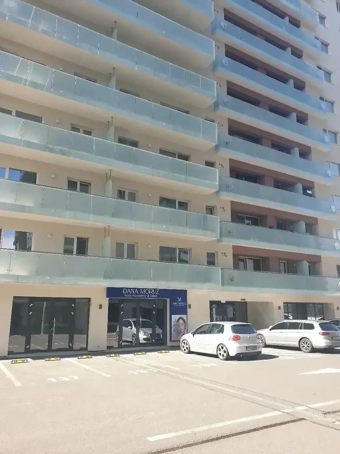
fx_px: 340
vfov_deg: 67.3
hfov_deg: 53.1
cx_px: 170
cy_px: 227
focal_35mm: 26
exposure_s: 1/435
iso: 50
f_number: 2.4
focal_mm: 4.3
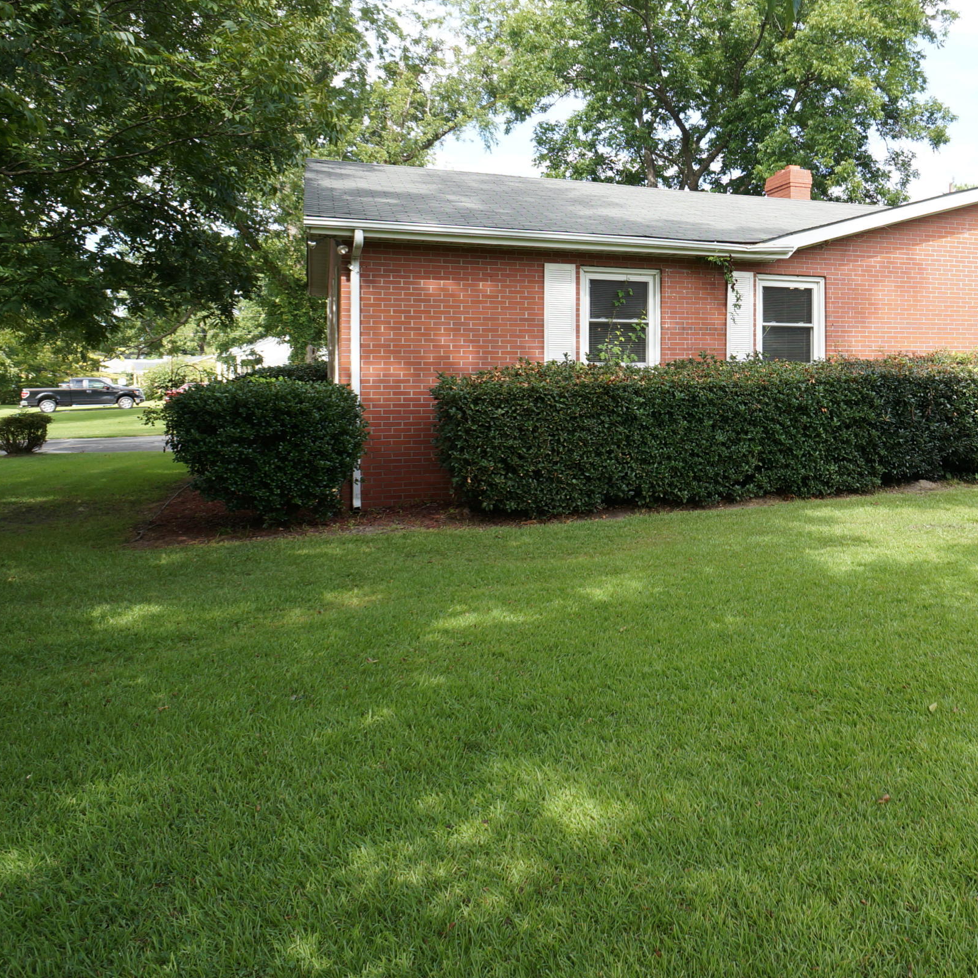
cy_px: 388
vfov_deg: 43.6
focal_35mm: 38
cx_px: 739
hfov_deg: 42.4
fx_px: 1215
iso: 100
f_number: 6.3
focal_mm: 16
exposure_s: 1/80
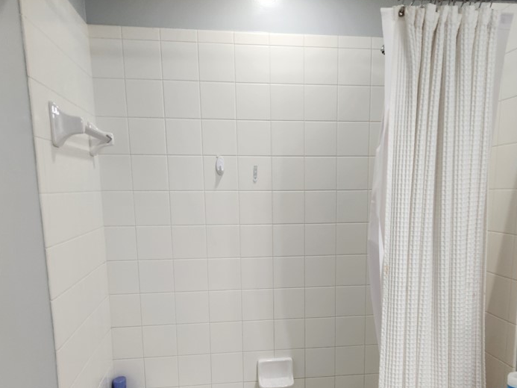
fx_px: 508
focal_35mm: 34
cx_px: 295
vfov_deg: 40.9
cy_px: 278
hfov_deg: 53.8
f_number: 1.8
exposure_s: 1/120
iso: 200
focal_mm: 5.4
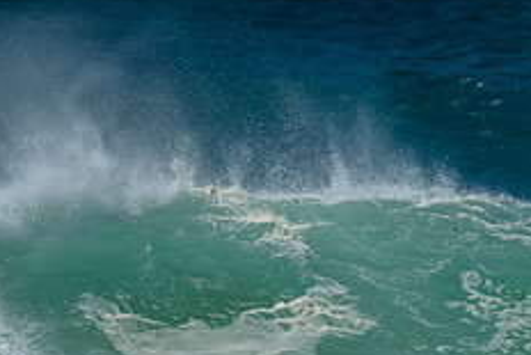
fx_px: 20677
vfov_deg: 1.0
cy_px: 409
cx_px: 435
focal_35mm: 1401
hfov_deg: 1.5
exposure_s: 1/2000
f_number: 8
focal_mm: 560
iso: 640
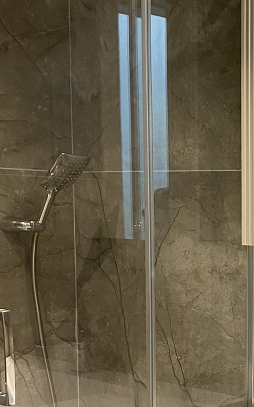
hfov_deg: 16.7
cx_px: 342
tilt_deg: -7.3
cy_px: 316
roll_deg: -1.0
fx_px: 809
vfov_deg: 27.7
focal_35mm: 73
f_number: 1.8
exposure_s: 1/50
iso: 100
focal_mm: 4.25
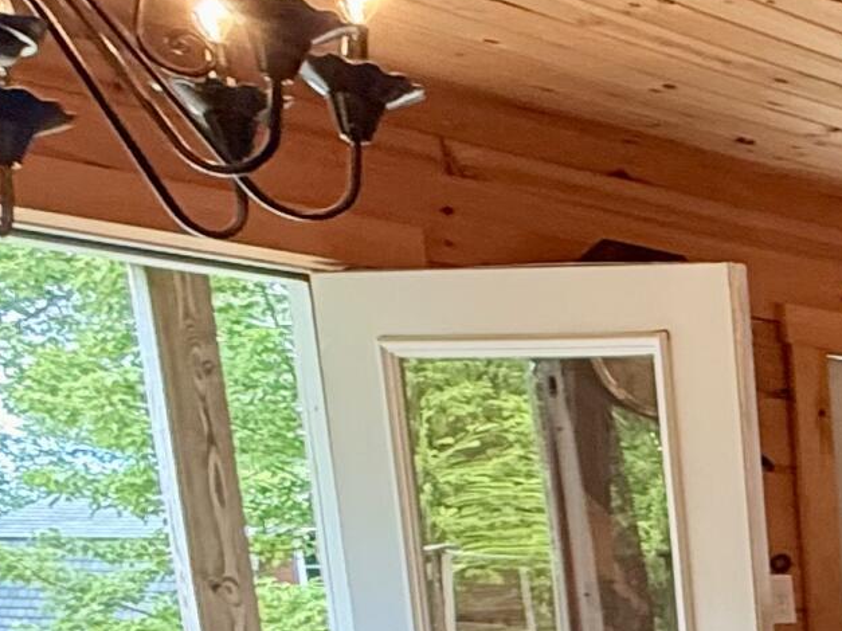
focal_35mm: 67
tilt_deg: -9.0
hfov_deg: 18.5
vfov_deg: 19.8
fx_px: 1629
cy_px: 867
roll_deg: -0.8
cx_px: 1693
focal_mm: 2.22
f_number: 2.2
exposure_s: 1/120
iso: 320
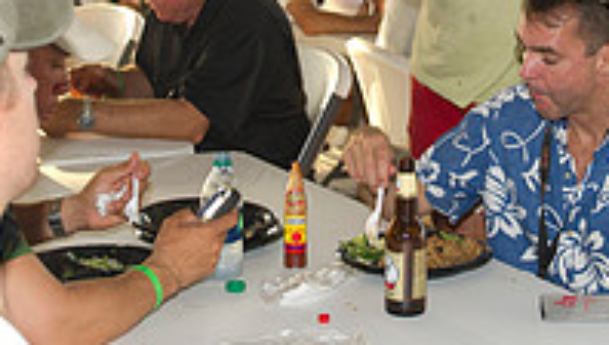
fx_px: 1585
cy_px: -46
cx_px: 388
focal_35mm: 98
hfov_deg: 21.7
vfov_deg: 12.2
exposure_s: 1/125
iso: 125
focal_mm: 32
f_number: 3.5
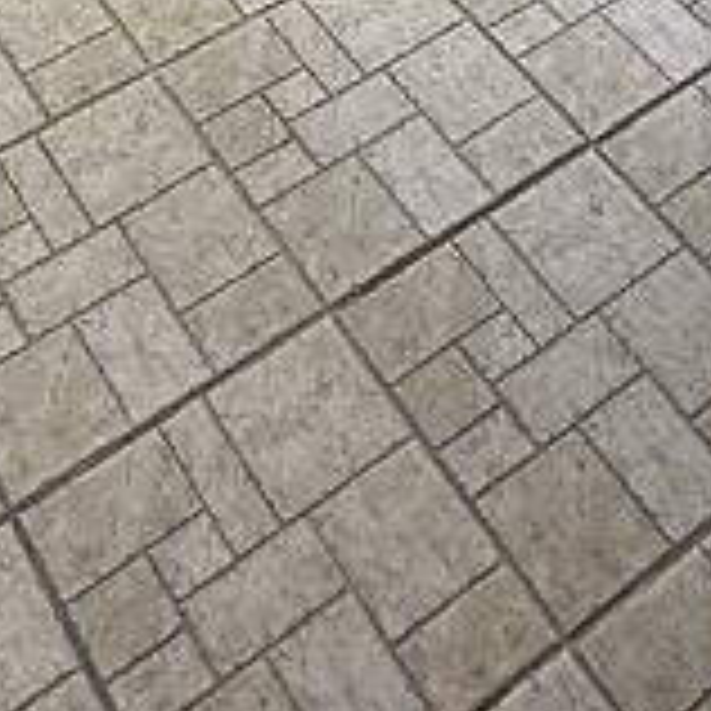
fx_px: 1859
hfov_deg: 21.6
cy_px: -846
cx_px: 256
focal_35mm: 80
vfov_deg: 15.5
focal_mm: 2.22
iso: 50
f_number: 2.2
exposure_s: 1/112
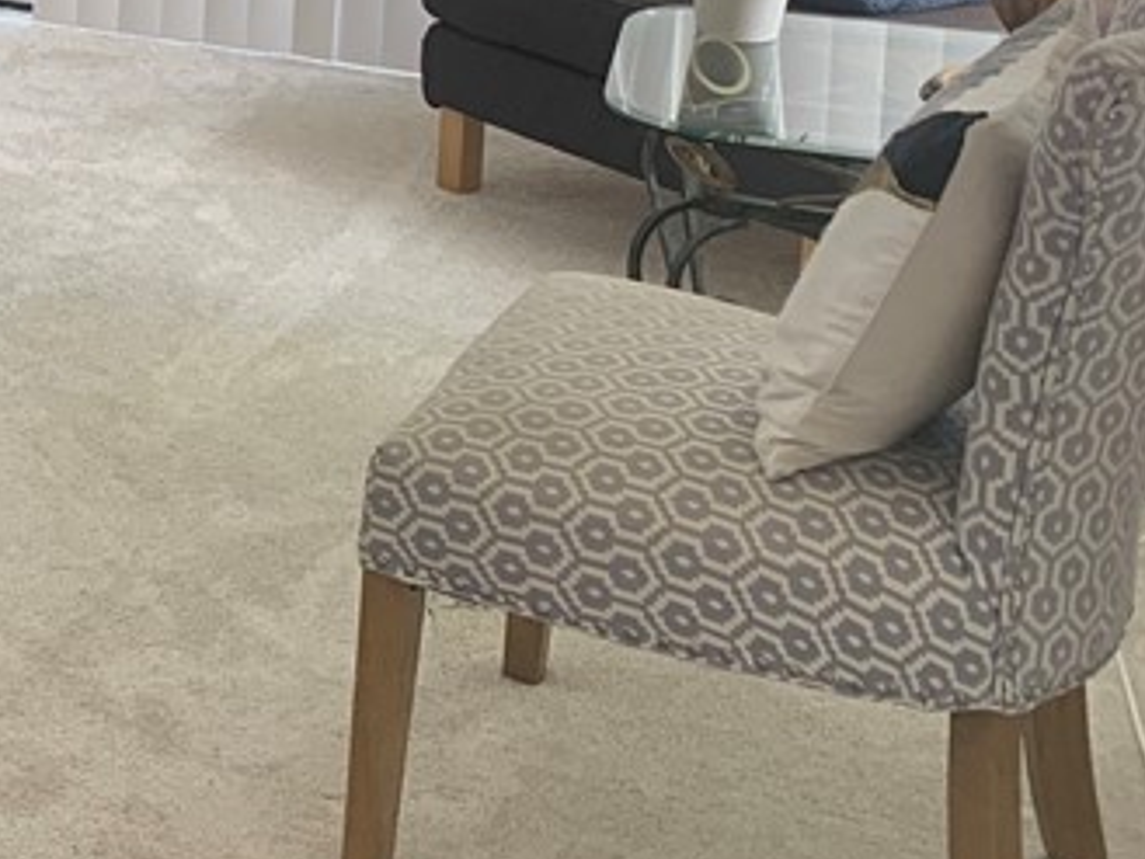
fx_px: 2680
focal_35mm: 81
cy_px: -205
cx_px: -560
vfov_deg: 17.3
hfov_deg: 20.7
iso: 100
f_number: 1.8
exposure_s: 1/94
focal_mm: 4.25
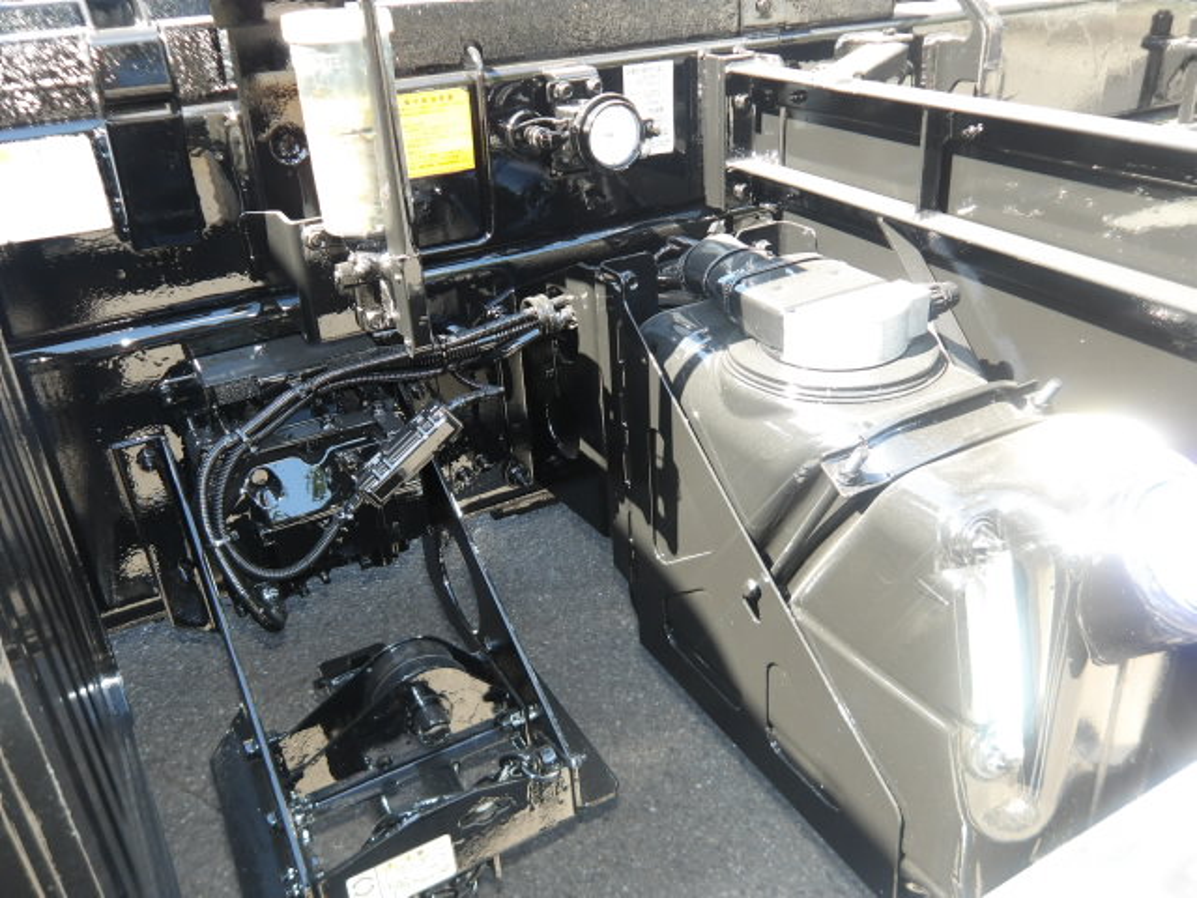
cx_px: 598
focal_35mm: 27
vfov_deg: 51.4
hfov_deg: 65.3
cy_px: 449
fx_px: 934
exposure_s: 1/56
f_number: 3
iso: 100
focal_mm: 4.9
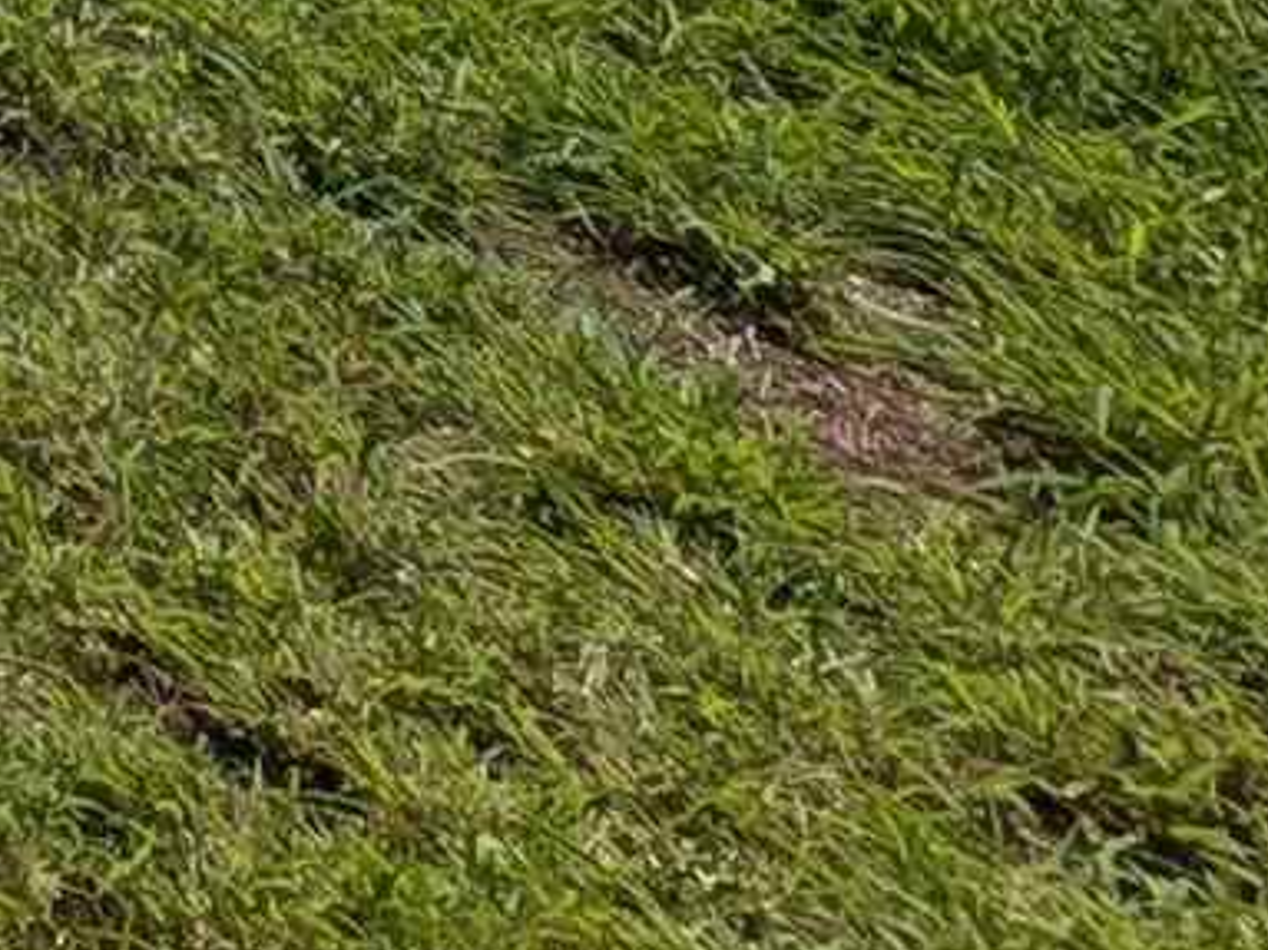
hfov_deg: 11.0
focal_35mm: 96
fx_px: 3515
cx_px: -2672
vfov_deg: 9.8
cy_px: -2208
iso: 39
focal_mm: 2.23
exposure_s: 1/3049
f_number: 1.95
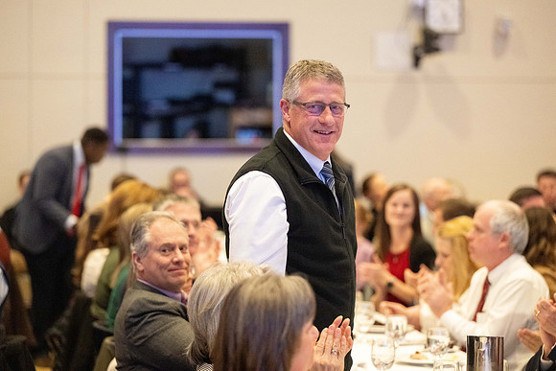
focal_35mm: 120
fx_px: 1854
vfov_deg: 11.4
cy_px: 186
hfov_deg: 17.1
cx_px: 278
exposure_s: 1/160
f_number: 2.8
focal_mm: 120
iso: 8000
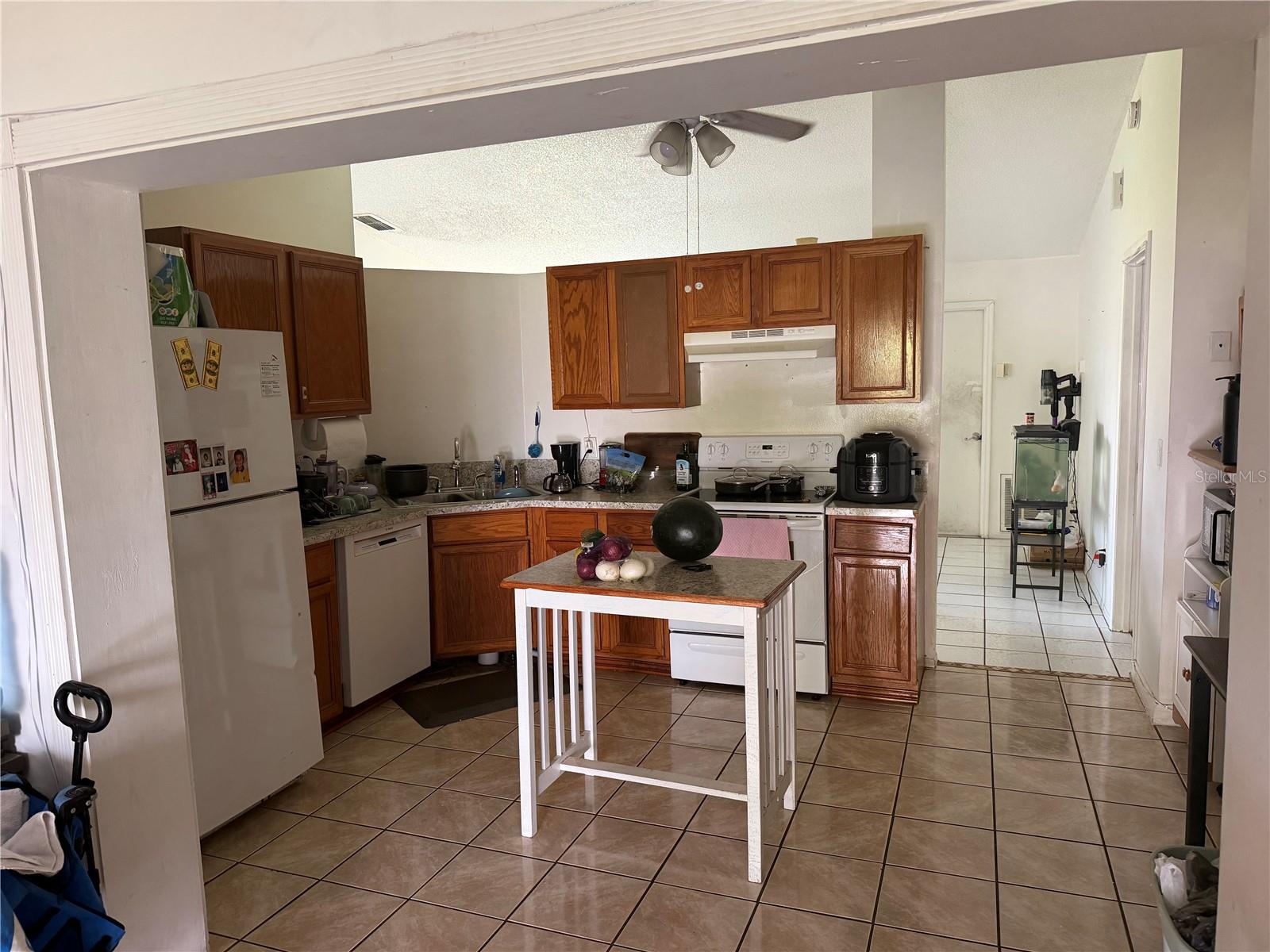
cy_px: 476
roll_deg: +1.8
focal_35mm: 24
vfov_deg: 56.8
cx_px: 635
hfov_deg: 71.6
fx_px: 881
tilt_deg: -6.4
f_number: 1.78
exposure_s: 1/60
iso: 250
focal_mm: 6.76
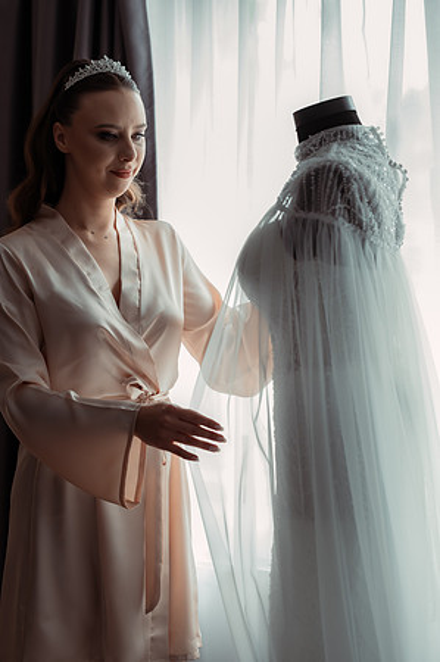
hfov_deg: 16.0
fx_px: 1562
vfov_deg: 23.9
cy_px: 331
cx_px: 220
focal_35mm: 85
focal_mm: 85
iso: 1600
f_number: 3.2
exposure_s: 1/400
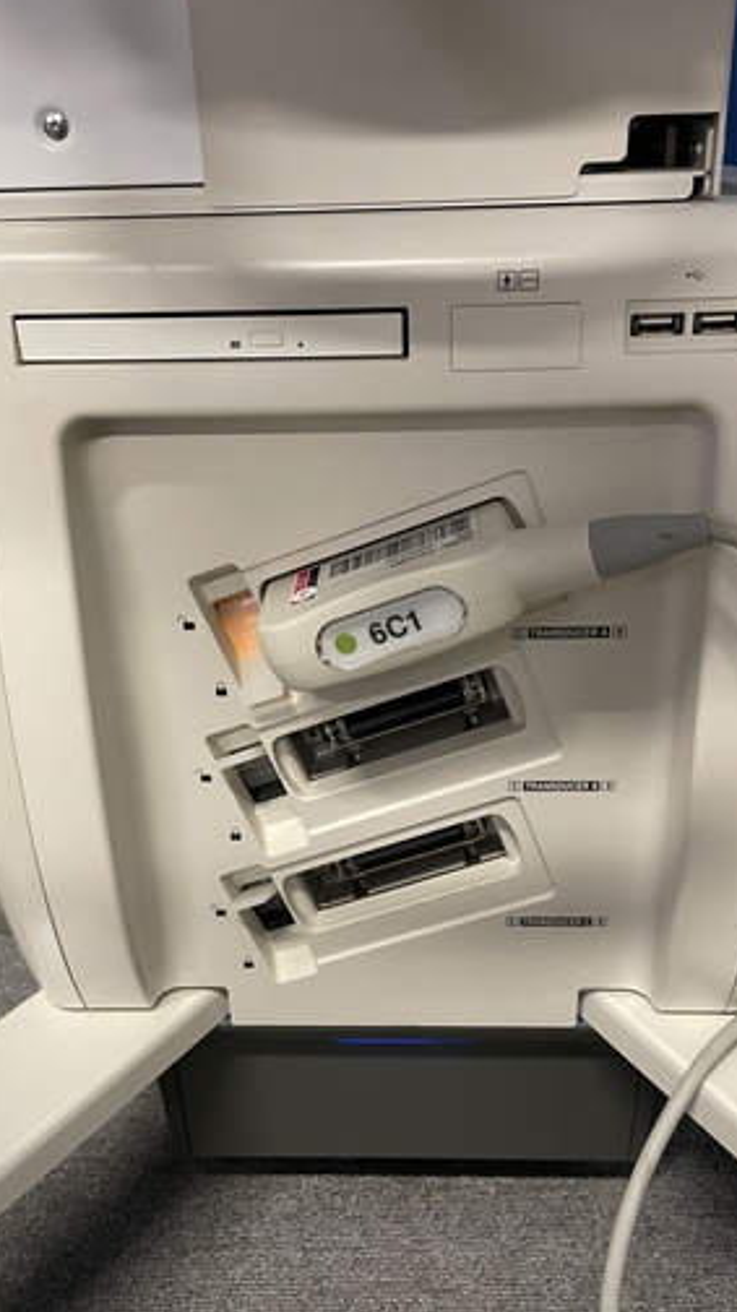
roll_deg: +2.7
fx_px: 1044
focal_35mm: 30
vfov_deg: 64.3
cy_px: 620
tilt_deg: -25.0
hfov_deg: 38.9
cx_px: 380
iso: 200
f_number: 1.6
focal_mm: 4.2
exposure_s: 1/50
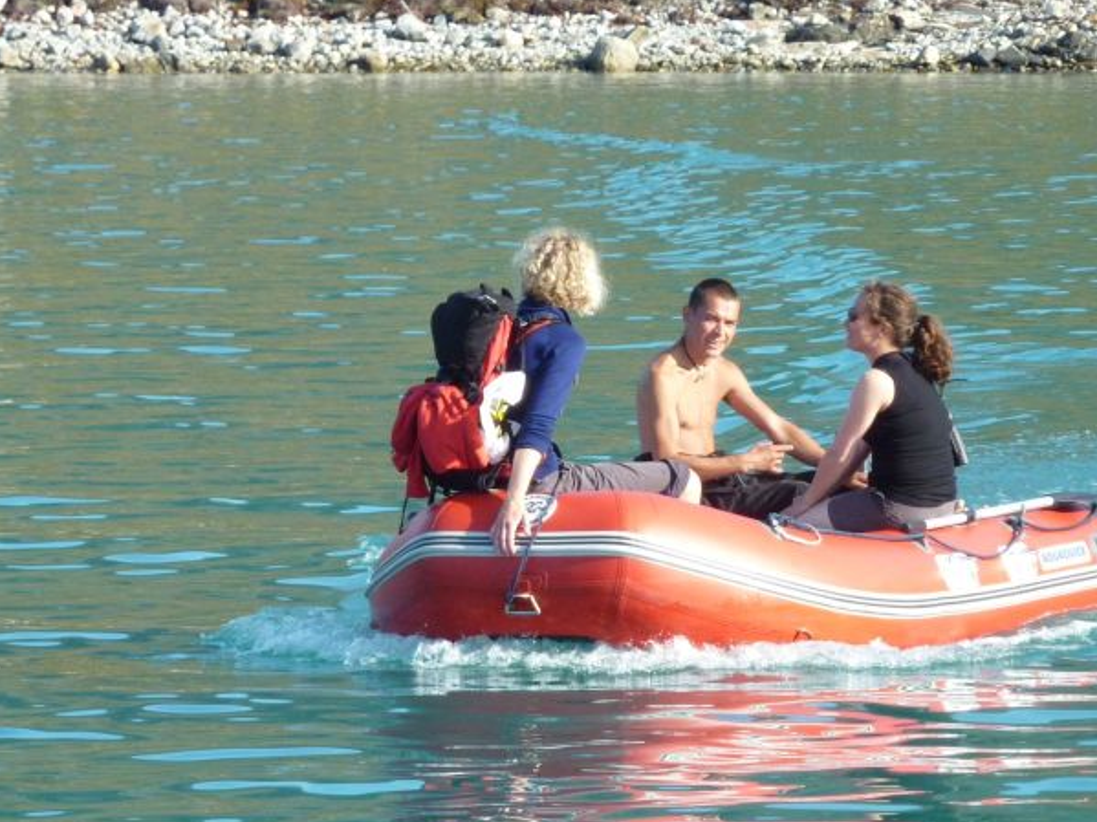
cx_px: 718
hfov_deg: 8.1
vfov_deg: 6.1
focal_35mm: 243
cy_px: 417
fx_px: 7699
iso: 160
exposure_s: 1/400
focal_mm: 29.9
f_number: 4.5
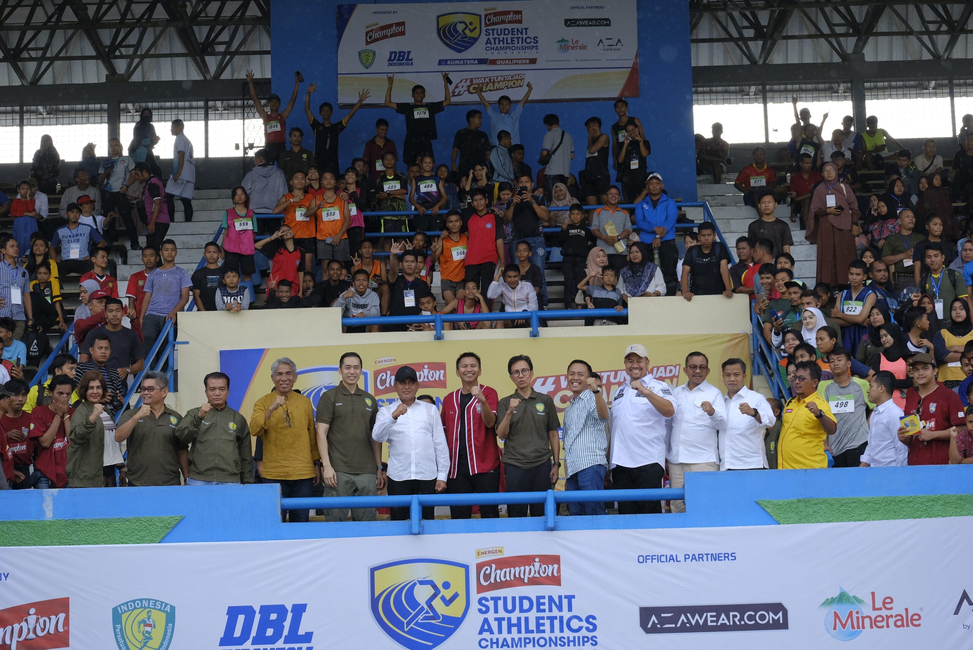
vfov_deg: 13.6
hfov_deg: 20.2
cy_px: 325
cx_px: 486
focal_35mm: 101
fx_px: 2731
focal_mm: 67.1
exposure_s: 1/1000
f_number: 4.8
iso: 1250
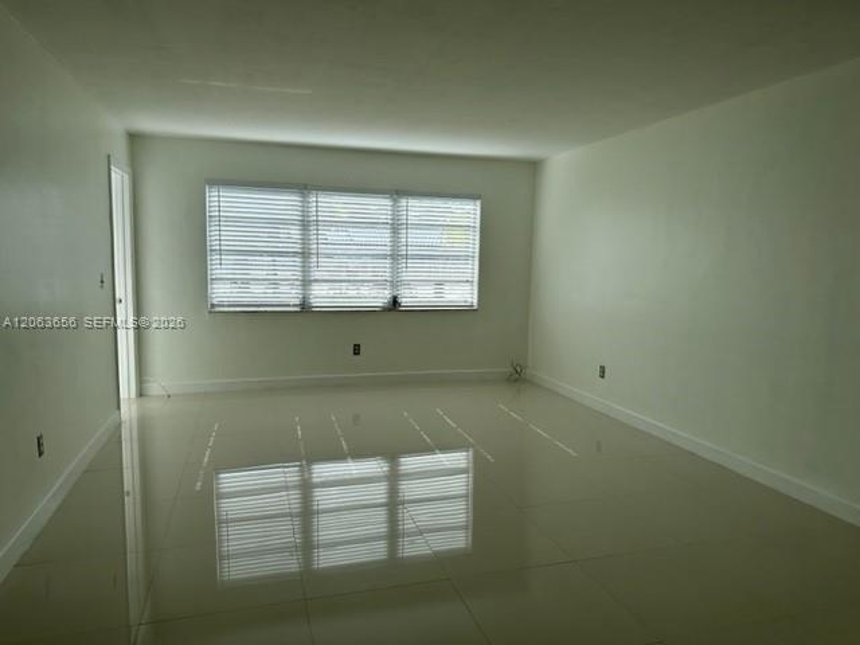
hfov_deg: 71.6
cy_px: 322
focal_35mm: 24
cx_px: 430
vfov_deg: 56.8
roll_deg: -1.4
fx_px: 596
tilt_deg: -7.5
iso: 80
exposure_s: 1/1339
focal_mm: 6.86
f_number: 1.78
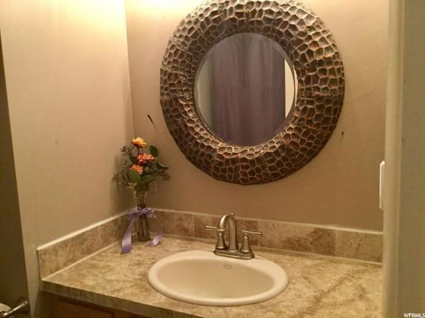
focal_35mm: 31
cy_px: 159
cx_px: 212
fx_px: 381
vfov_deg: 45.4
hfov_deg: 58.4
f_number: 2.4
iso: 200
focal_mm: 3.3
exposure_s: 1/20
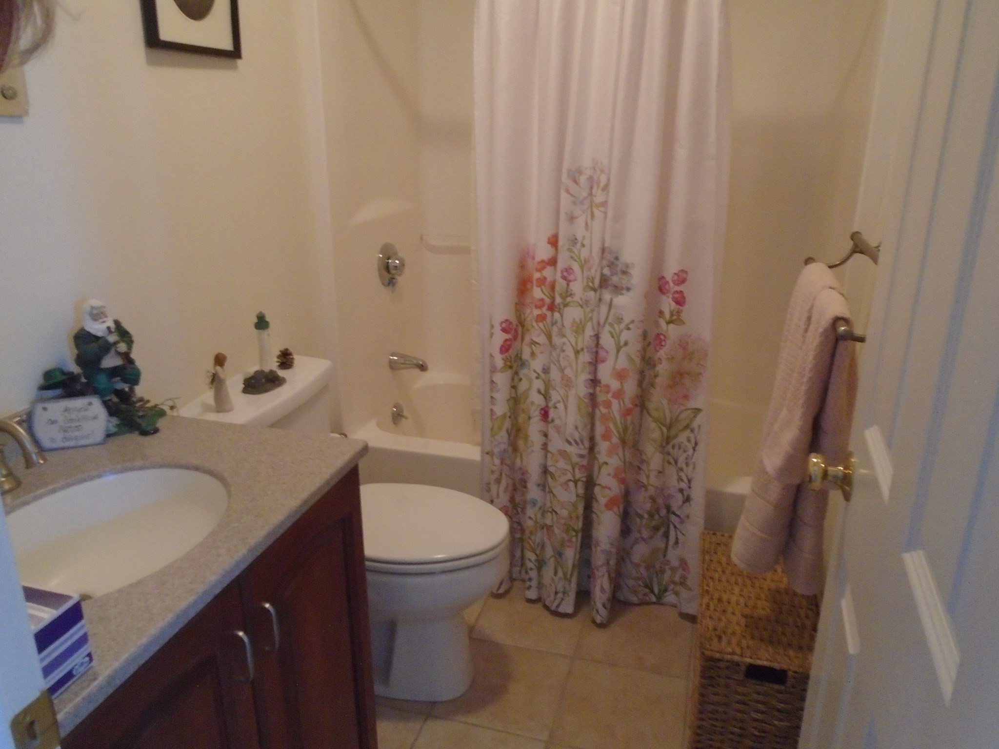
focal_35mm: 26
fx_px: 750
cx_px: 500
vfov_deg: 53.1
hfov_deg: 67.3
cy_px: 374
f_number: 3.2
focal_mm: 4.6
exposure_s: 1/20
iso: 500
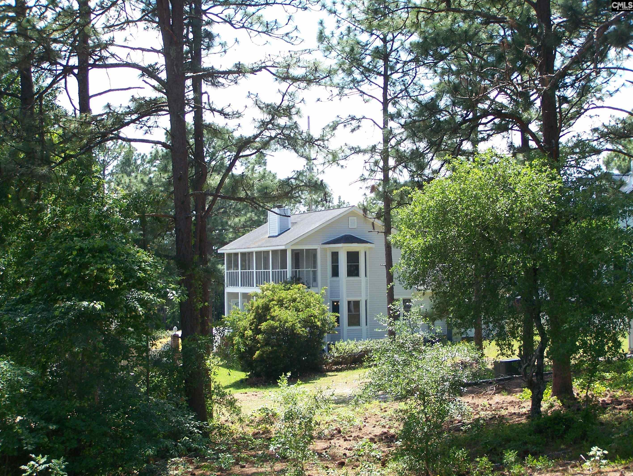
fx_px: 1226
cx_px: 316
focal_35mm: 67
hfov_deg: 29.0
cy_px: 238
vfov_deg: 22.0
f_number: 3.2
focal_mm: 11.1
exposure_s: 1/400
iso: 80
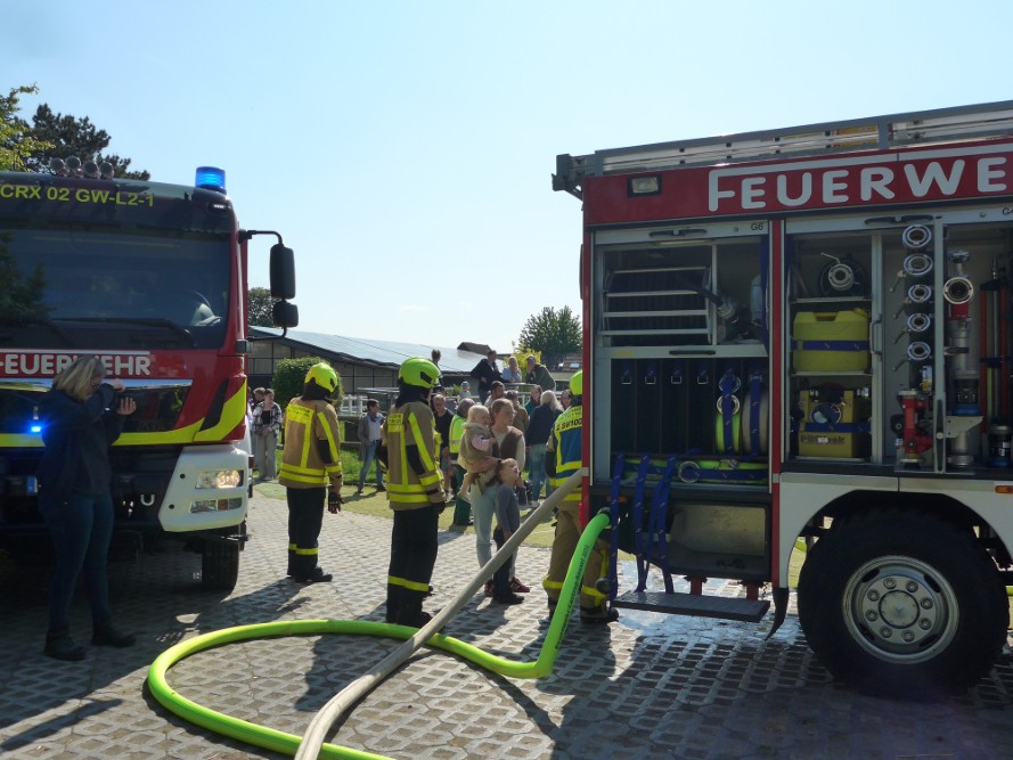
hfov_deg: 61.7
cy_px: 380
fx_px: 849
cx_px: 506
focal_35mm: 29
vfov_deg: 48.2
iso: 125
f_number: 3.2
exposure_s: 1/2000
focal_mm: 6
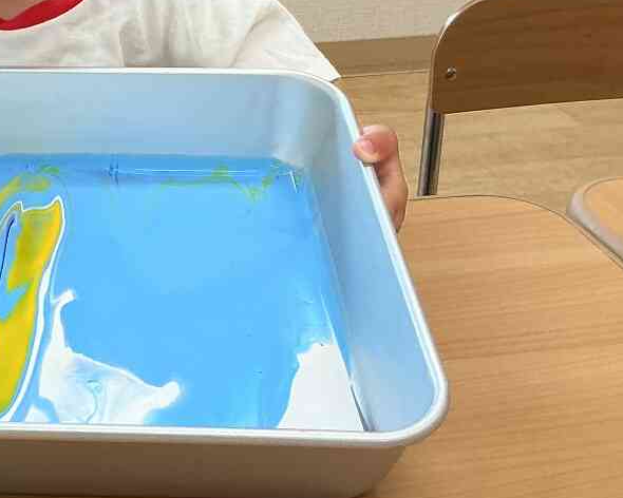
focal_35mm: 72
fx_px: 1328
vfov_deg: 20.8
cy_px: 44
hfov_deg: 24.9
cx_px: -27
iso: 40
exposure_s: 1/120
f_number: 1.8
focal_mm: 3
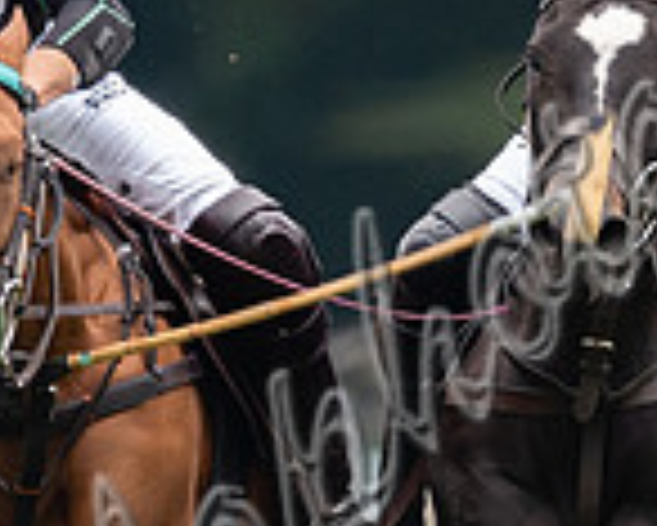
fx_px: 74192
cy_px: 532
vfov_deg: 0.4
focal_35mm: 3813
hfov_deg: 0.5
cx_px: 128
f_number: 4
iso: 500
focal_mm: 500
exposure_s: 1/640
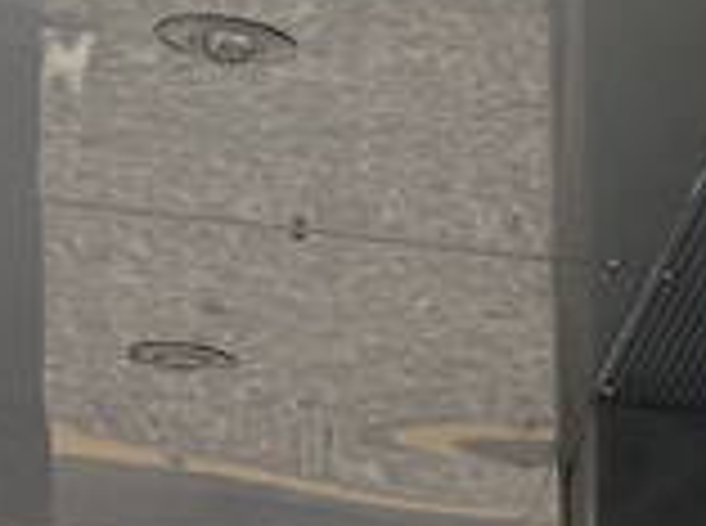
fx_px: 3459
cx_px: 1988
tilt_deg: +3.3
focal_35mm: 170
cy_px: 1232
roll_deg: +1.3
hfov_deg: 9.6
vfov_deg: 8.1
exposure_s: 1/864
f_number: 1.8
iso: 32
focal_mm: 4.25
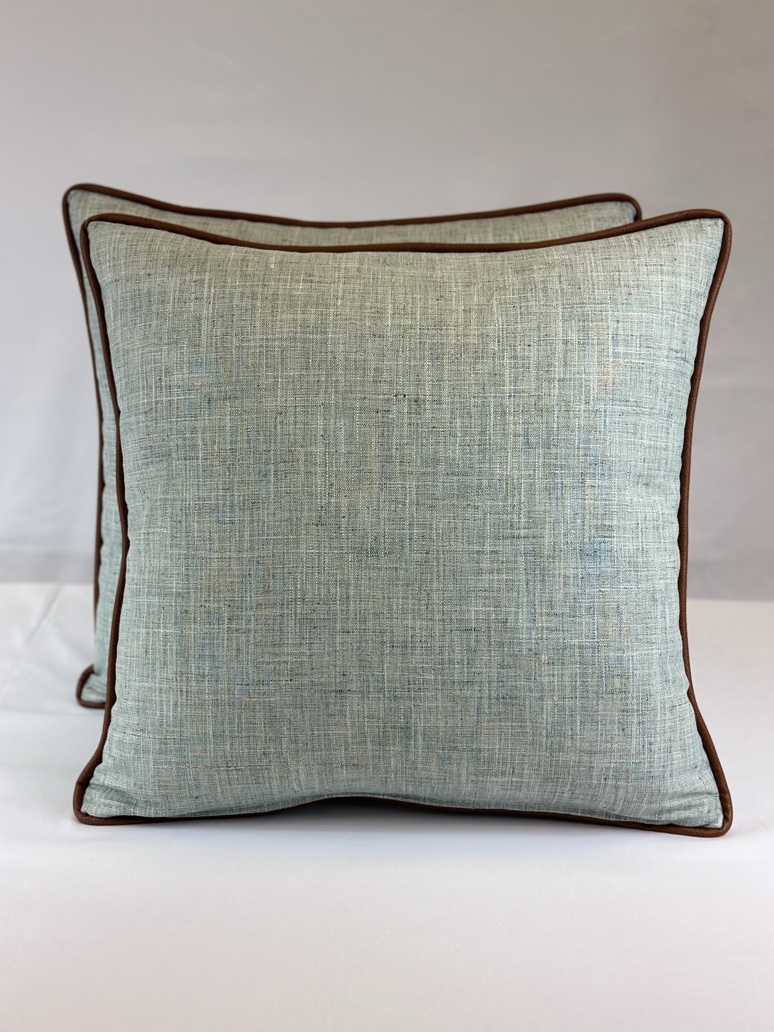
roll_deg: -0.7
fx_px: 1431
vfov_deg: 39.7
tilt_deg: -15.1
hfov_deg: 30.3
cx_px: 387
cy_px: 516
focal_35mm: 48
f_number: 1.78
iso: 64
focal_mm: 6.86
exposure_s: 1/120
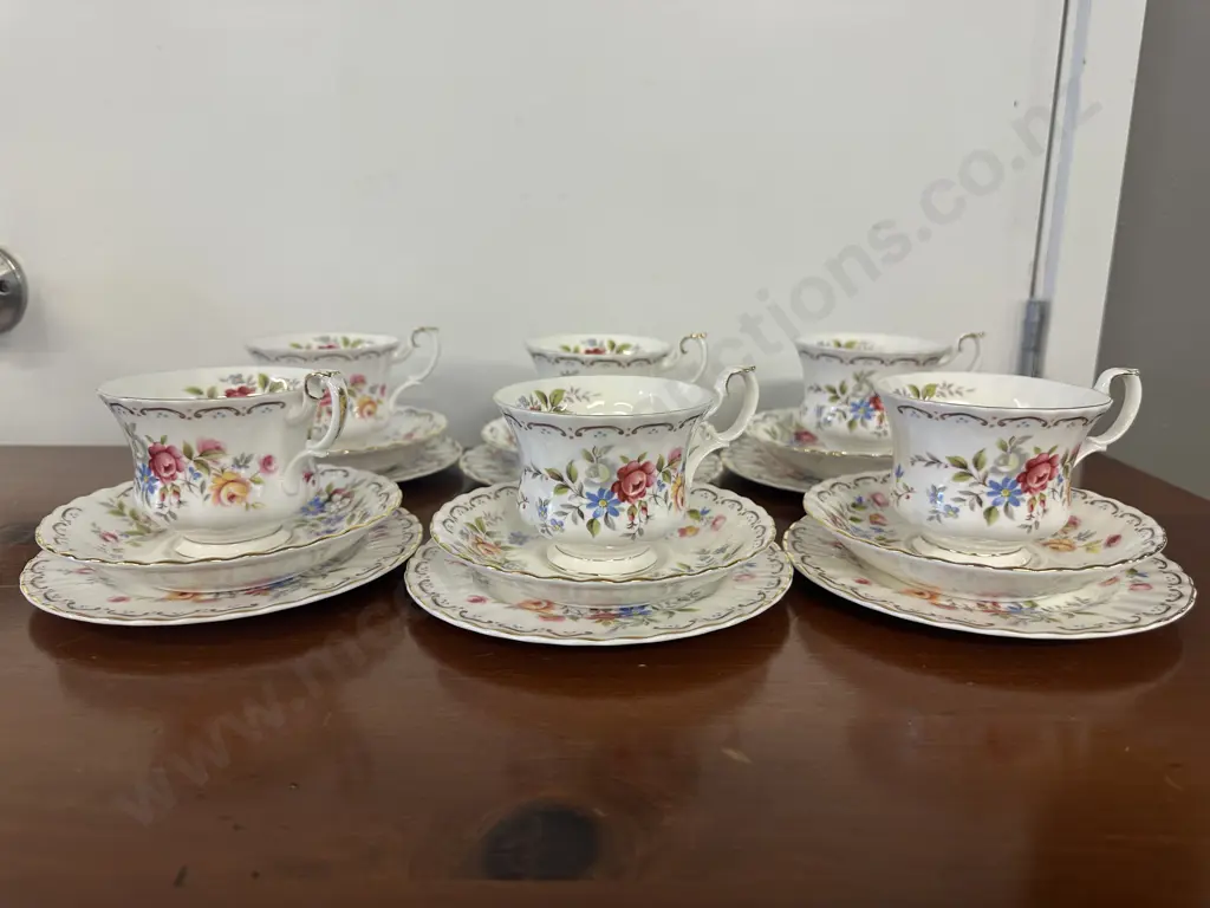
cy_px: 454
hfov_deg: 71.6
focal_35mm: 24
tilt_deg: -13.9
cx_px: 605
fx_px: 839
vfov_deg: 56.8
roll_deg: -0.1
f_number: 1.78
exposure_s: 1/100
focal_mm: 6.86
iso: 125
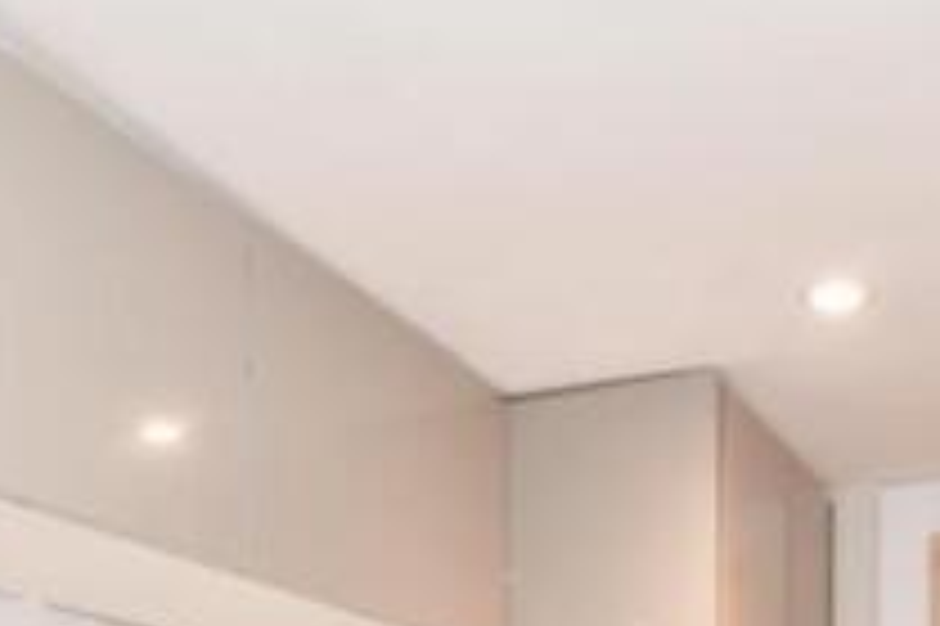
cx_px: 418
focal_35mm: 47
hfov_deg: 41.9
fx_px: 1226
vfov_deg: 24.1
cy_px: 867
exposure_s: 1/4
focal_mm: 10
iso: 200
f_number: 8
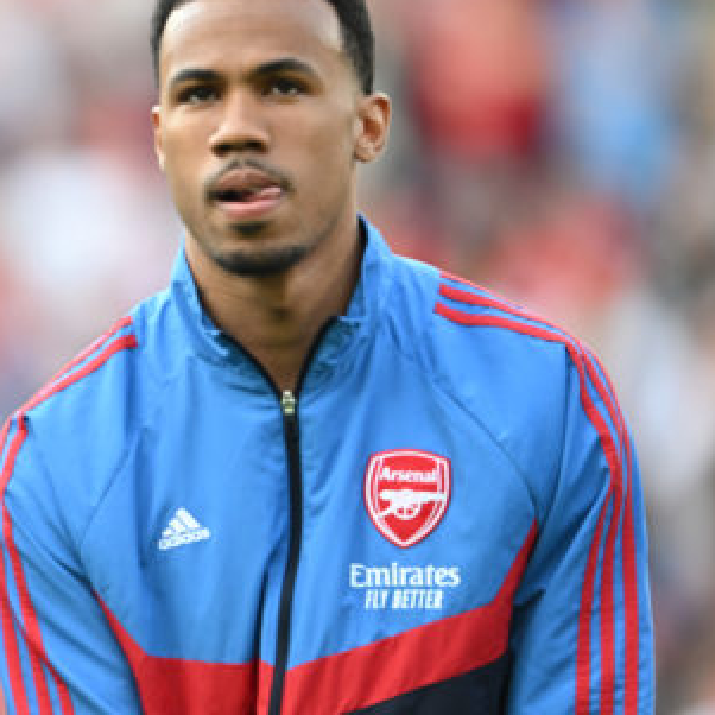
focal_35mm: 1059
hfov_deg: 1.7
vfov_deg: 1.7
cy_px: 359
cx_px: -159
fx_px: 24747
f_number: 4
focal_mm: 500
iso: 800
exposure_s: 1/640
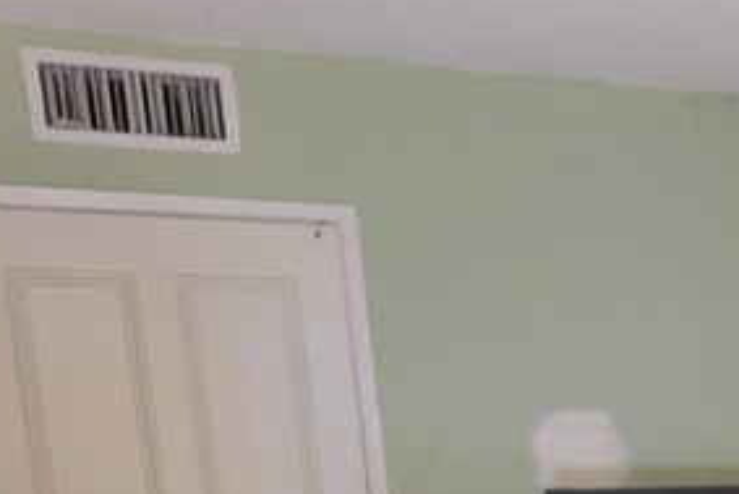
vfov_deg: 16.2
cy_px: 775
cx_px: 1222
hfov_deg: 20.9
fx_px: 1561
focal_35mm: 76
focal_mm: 21
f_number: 3.6
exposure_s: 1/50
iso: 6400
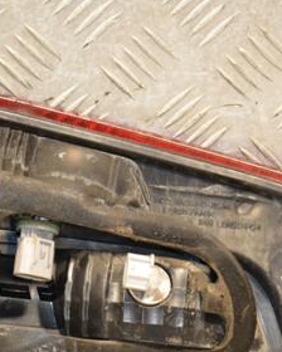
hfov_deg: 7.8
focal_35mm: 199
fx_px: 2076
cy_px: 246
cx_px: 98
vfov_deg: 9.7
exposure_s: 1/80
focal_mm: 66
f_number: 5.3
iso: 800
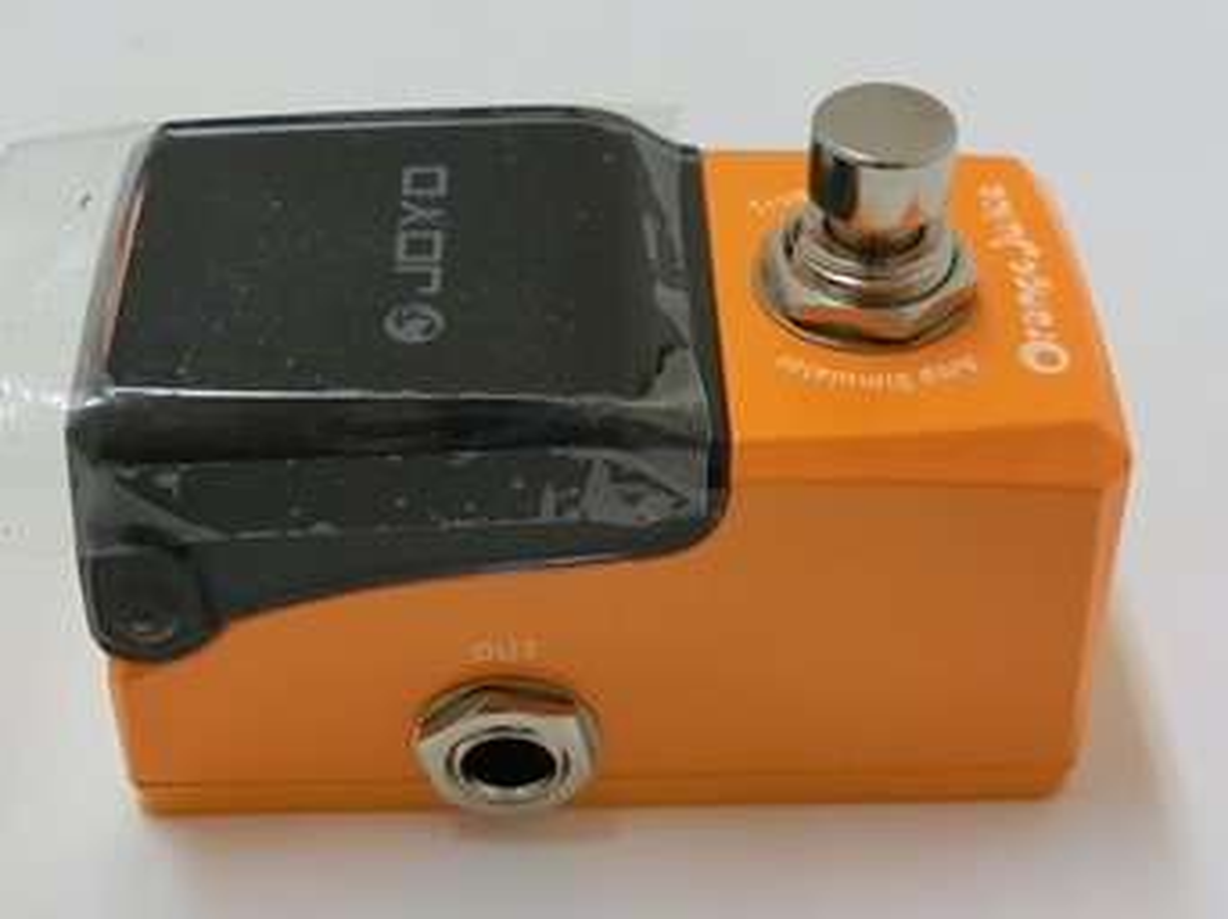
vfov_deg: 32.1
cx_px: 614
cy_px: 460
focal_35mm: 45
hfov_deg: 42.1
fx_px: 1595
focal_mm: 8
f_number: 4.4
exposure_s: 1/60
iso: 320
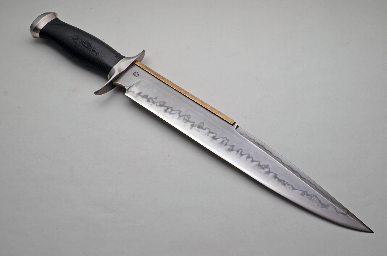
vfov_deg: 22.5
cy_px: 128
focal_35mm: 60
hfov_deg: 33.5
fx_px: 644
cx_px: 194
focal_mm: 40
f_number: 8
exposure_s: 1/250
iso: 200
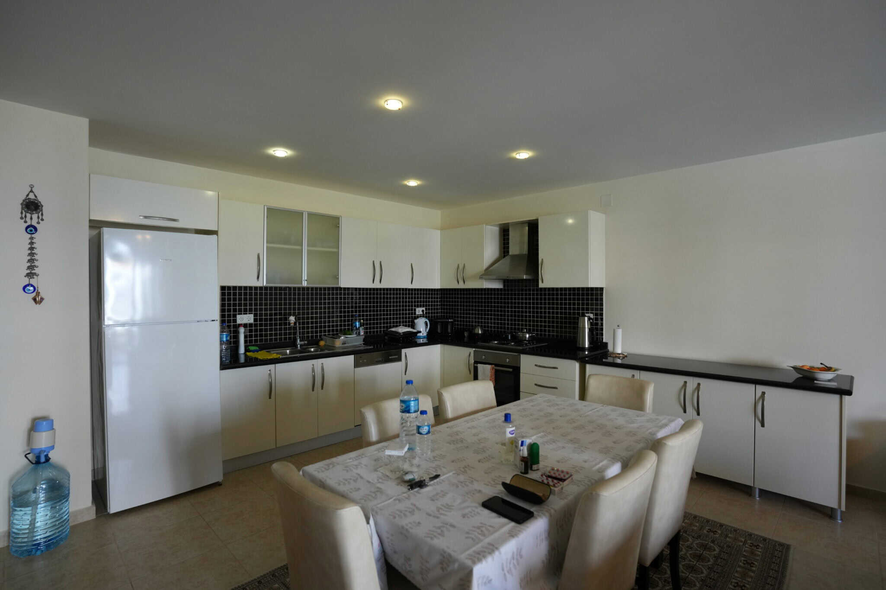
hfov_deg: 93.3
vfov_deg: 70.4
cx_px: 443
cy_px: 295
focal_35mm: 17
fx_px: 418
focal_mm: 17
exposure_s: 1/160
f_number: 4
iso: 1000
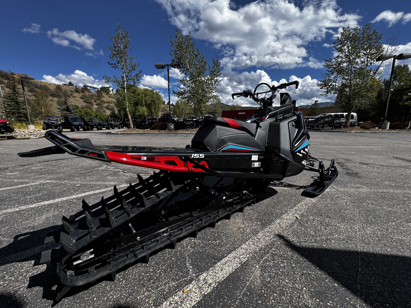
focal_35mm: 14
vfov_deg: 85.7
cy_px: 154
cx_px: 206
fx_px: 166
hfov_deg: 102.1
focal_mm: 2.22
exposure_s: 1/1126
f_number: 2.2
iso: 50
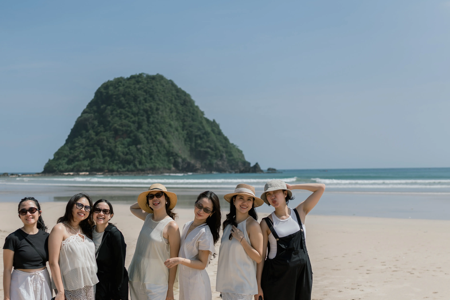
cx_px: 157
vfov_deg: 25.8
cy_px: 213
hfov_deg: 37.8
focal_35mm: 52
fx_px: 650
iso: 50
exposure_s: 1/3200
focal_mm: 35
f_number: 2
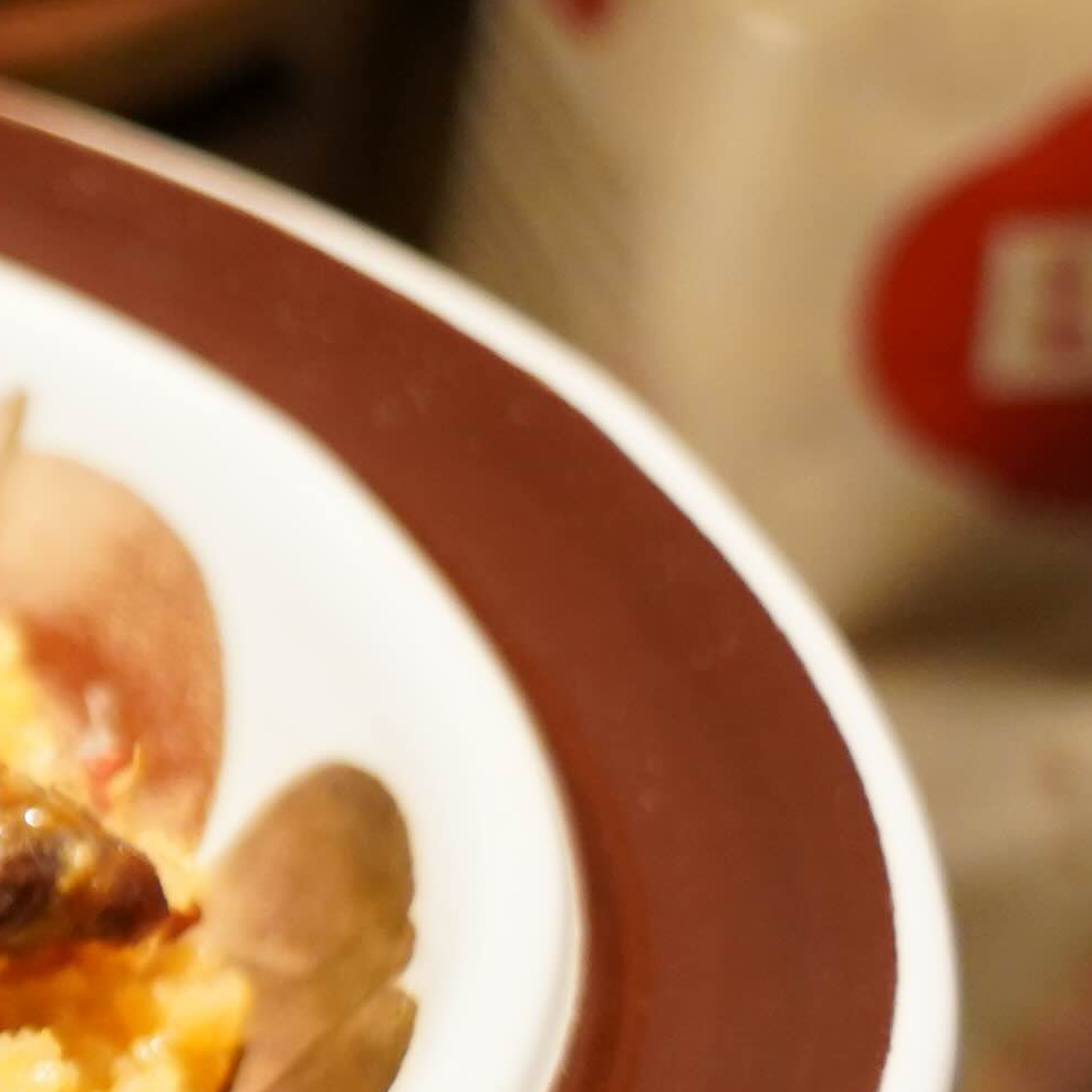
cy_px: 688
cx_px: -2019
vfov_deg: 9.4
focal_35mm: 186
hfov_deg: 8.2
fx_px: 6638
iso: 2000
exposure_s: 1/60
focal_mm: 36
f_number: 4
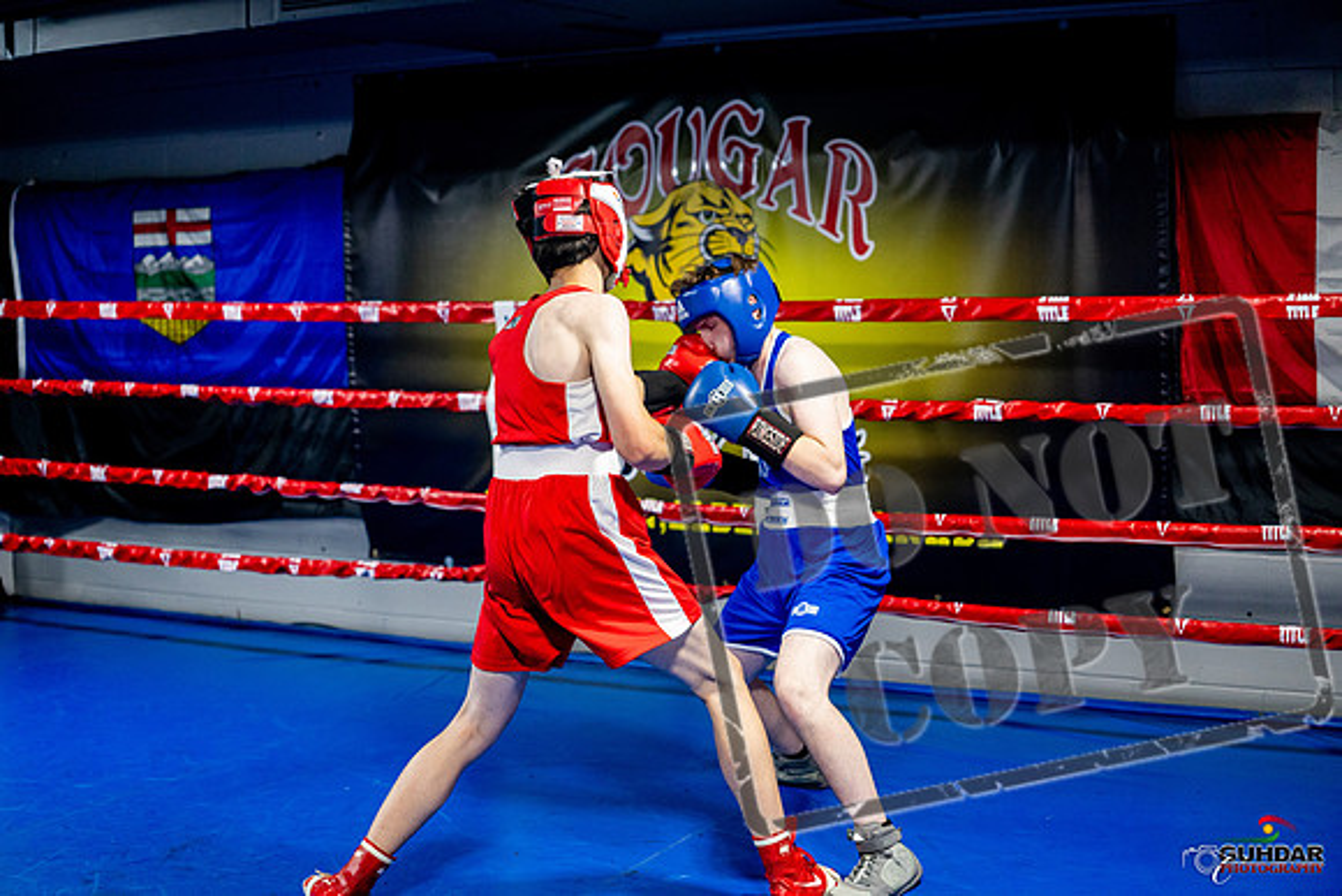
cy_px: 448
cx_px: 671
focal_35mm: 50
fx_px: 1864
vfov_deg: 27.0
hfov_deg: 39.6
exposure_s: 1/1000
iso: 4000
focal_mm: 50
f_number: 2
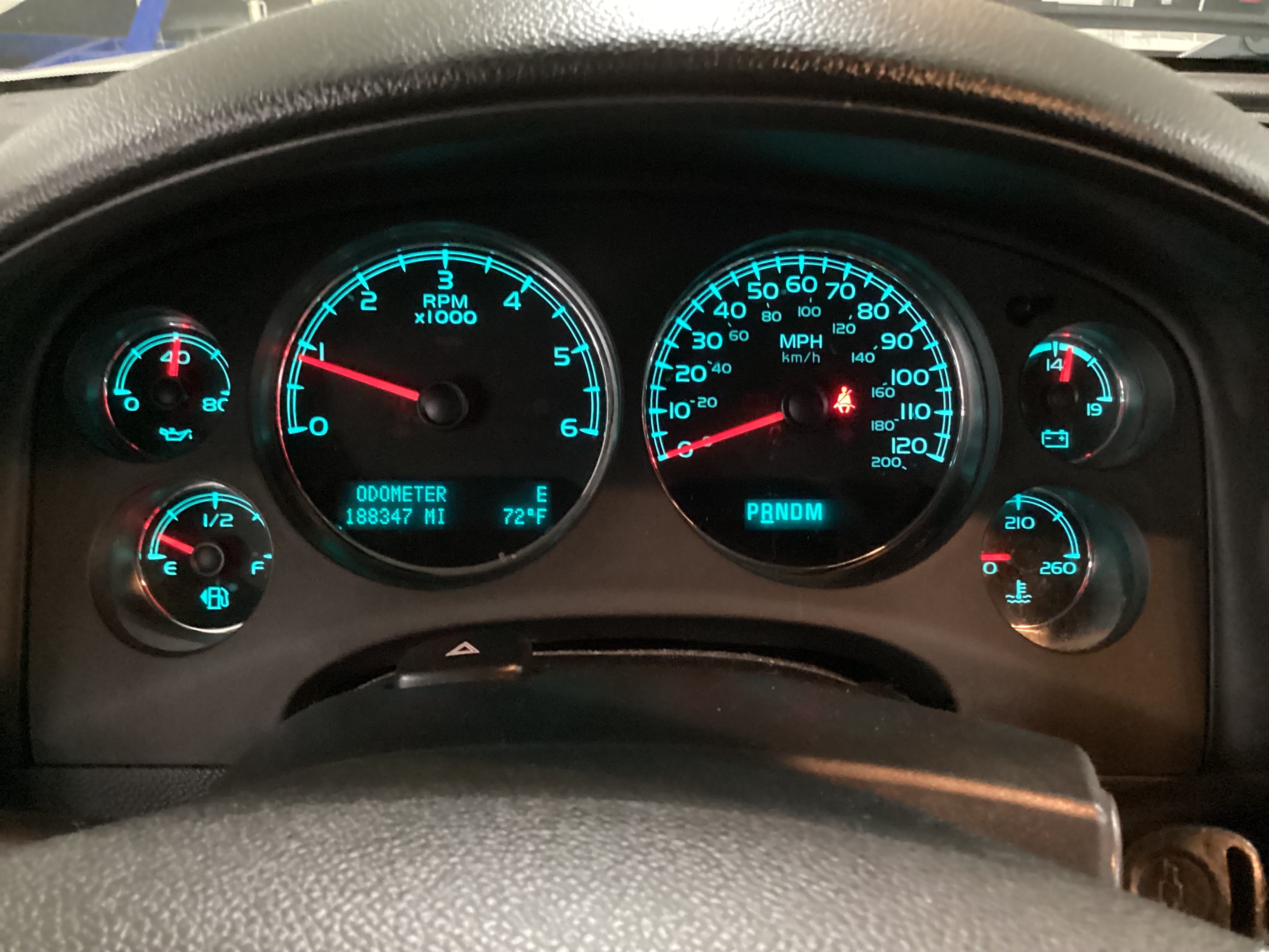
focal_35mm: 31
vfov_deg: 45.4
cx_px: 634
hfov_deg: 58.4
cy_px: 476
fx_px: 1136
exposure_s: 1/17
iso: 800
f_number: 2.4
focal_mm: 3.3
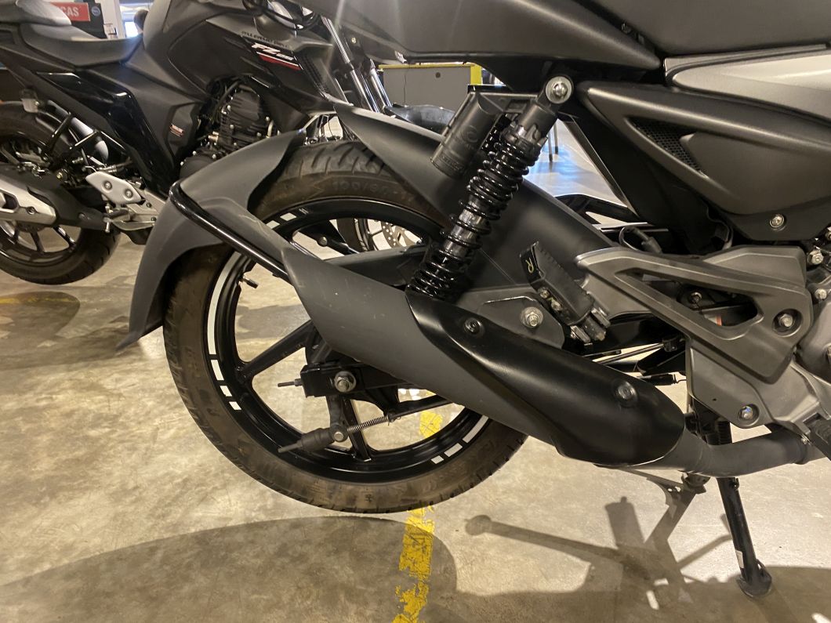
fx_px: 624
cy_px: 312
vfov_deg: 53.1
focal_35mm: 26
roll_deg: +1.3
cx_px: 416
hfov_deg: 67.3
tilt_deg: -21.5
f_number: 1.8
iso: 320
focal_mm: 4.25
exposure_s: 1/33
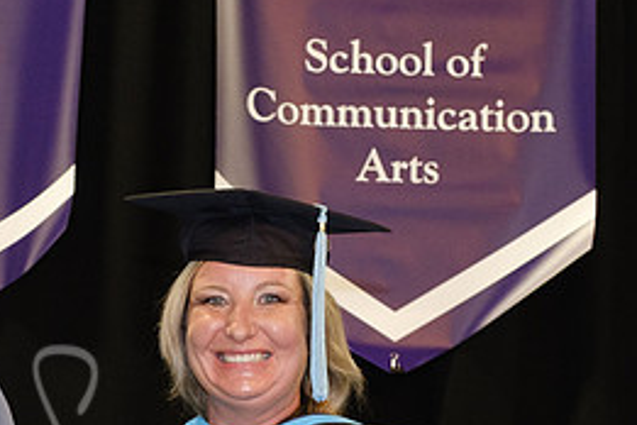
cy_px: 562
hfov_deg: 16.8
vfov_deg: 11.0
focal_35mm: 121
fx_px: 2141
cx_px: 105
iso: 1250
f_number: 4
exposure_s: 1/125
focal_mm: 24.9
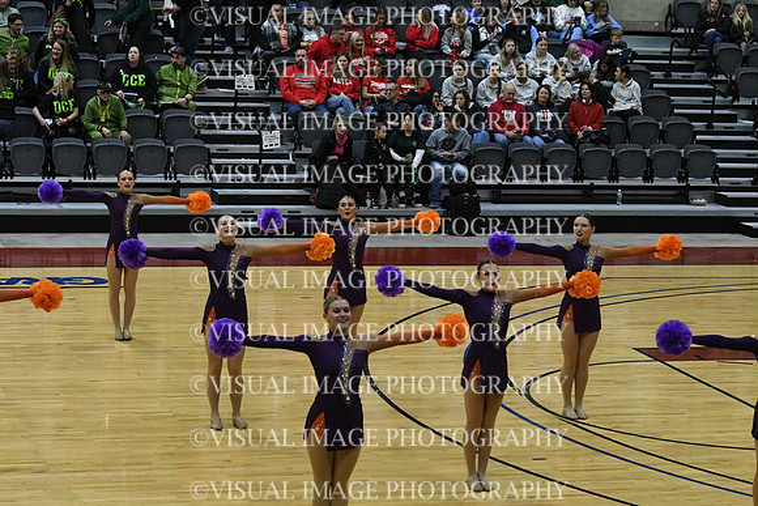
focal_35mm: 105
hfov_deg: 19.5
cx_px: 379
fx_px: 2211
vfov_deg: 13.0
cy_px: 253
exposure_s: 1/500
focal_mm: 70
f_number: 4
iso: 4000
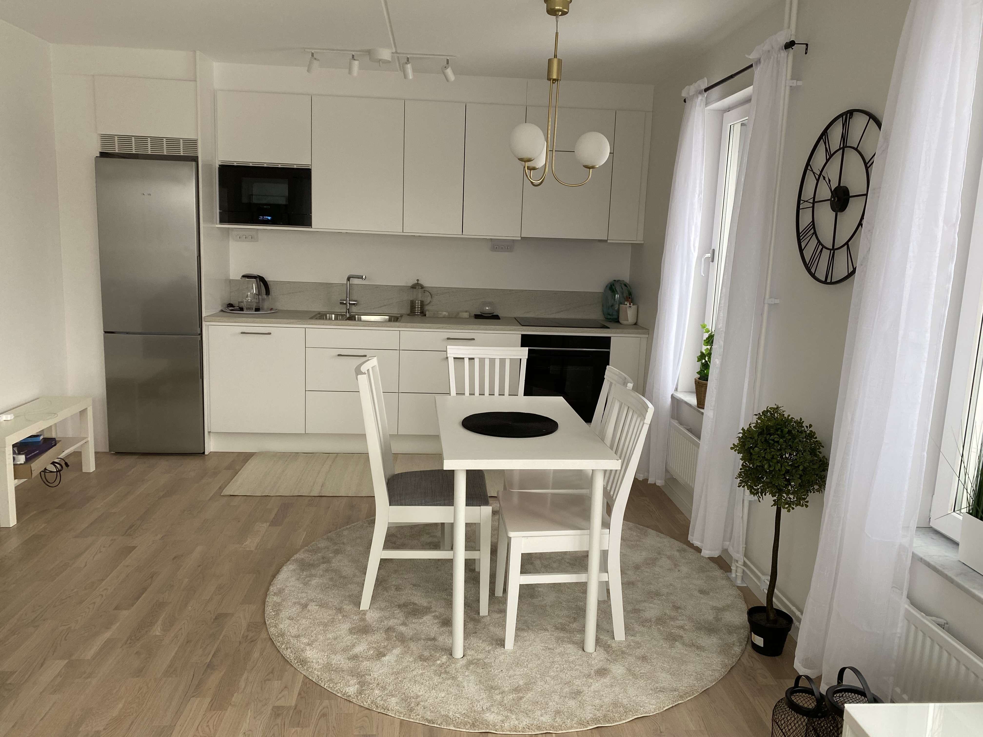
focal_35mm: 26
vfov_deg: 53.1
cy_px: 368
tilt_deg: -10.7
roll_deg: -2.4
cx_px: 492
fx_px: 738
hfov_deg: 67.3
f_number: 1.8
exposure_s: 1/121
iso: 100
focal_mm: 4.25
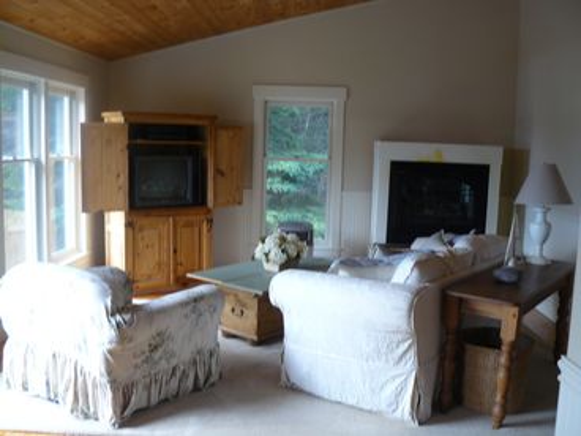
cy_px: 218
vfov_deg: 39.7
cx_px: 290
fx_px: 604
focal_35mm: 36
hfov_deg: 51.4
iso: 100
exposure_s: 1/30
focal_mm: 6
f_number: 2.8
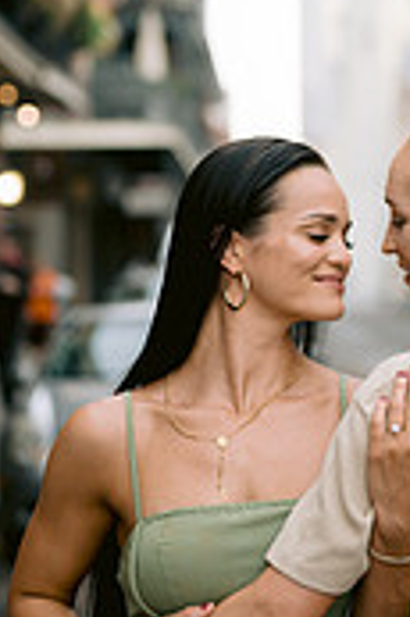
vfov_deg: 15.7
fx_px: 2225
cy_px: 178
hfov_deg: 10.5
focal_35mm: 130
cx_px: 357
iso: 250
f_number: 2
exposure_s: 1/250
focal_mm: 50
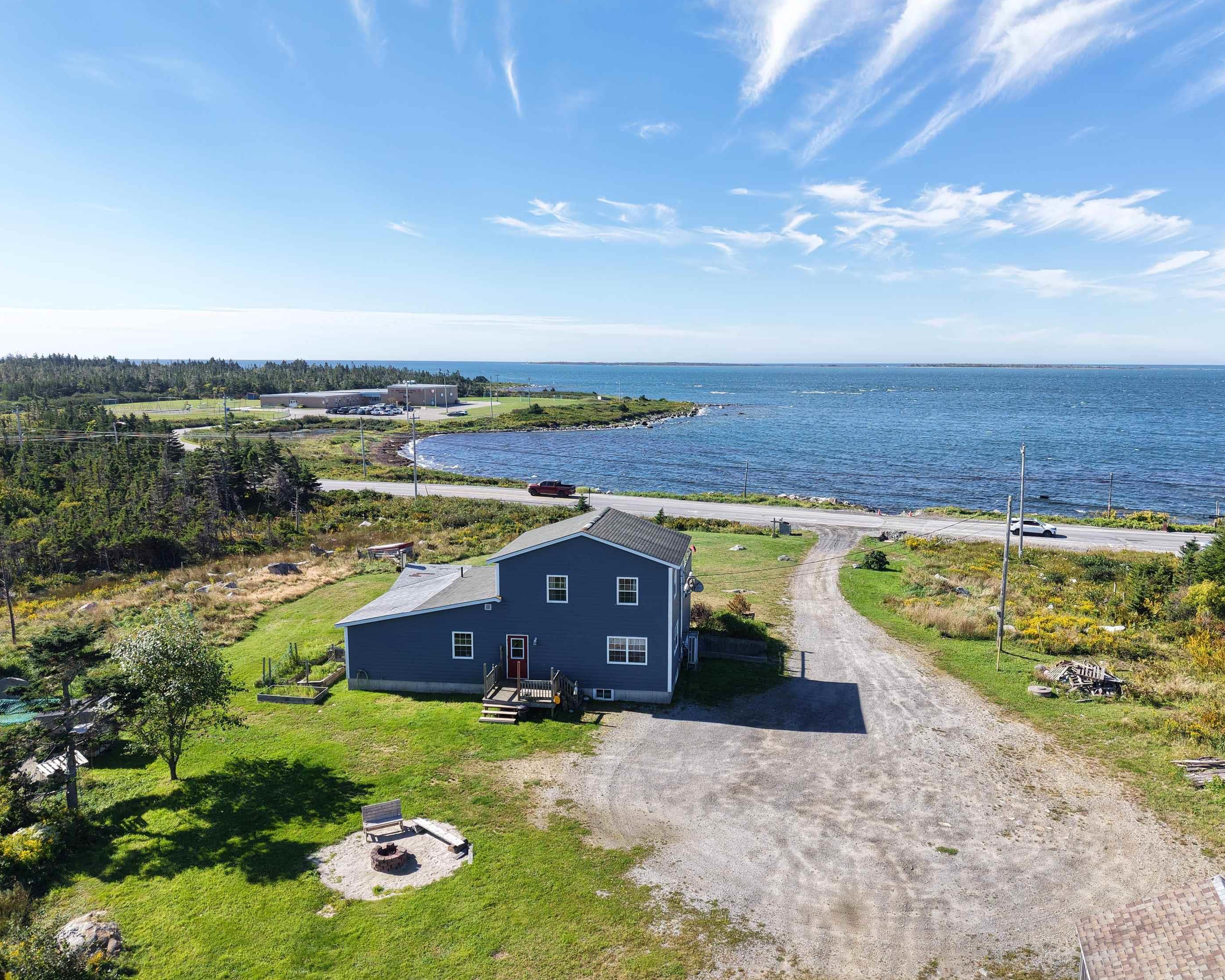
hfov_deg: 65.9
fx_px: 943
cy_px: 486
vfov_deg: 54.9
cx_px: 663
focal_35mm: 26
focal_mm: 8.67
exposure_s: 1/2500
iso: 200
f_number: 1.8
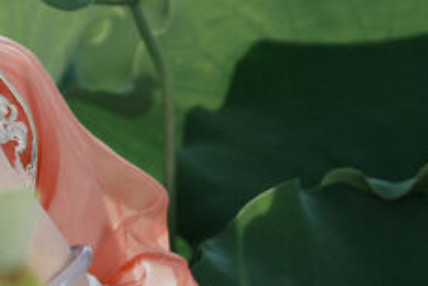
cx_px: 172
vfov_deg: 1.9
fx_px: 8589
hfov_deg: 2.9
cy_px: 71
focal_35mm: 722
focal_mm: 138
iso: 400
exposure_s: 1/3200
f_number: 2.8
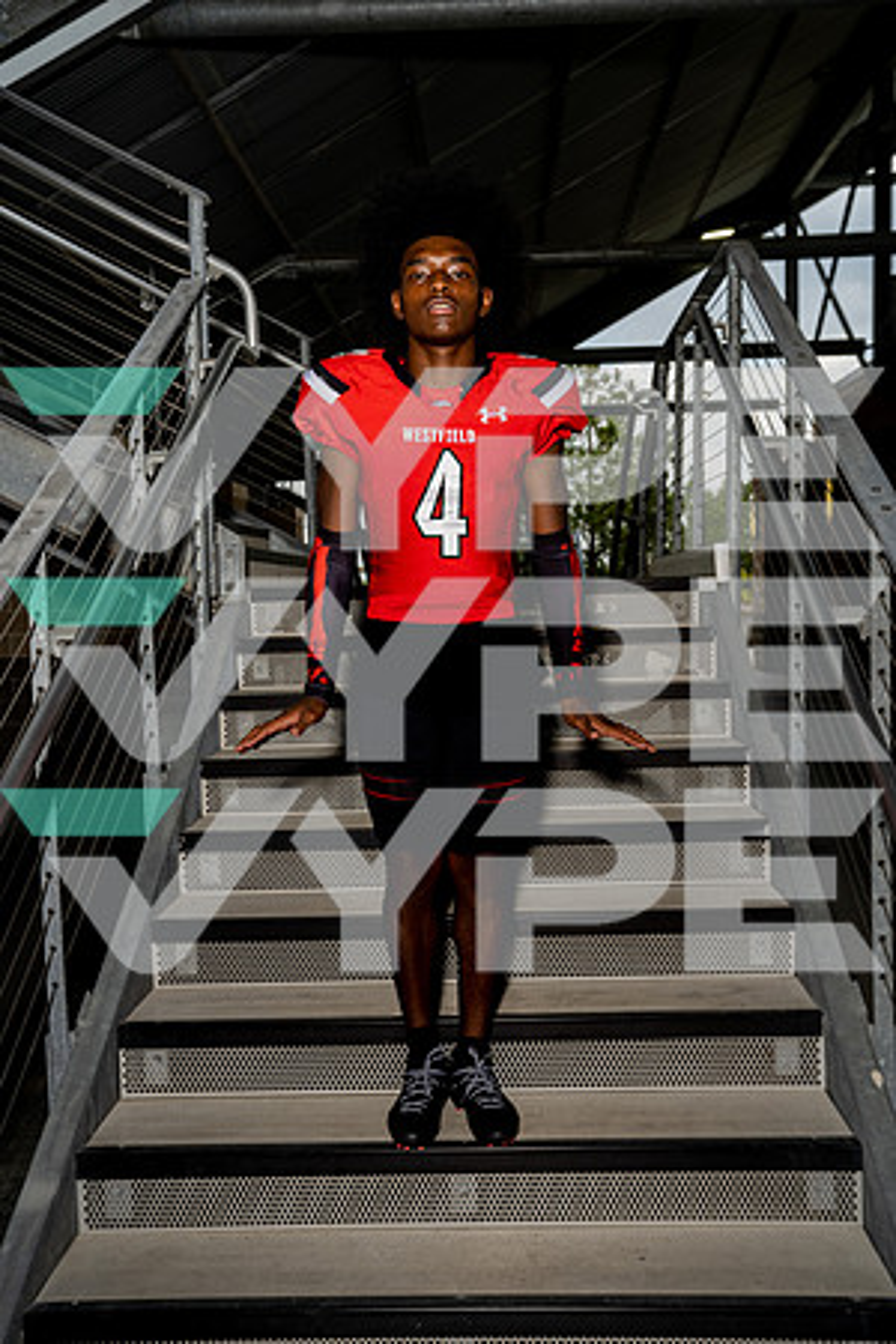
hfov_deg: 36.9
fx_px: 1344
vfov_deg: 53.1
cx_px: 448
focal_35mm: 36
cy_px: 672
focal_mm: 36
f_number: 6.3
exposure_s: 1/250
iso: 100
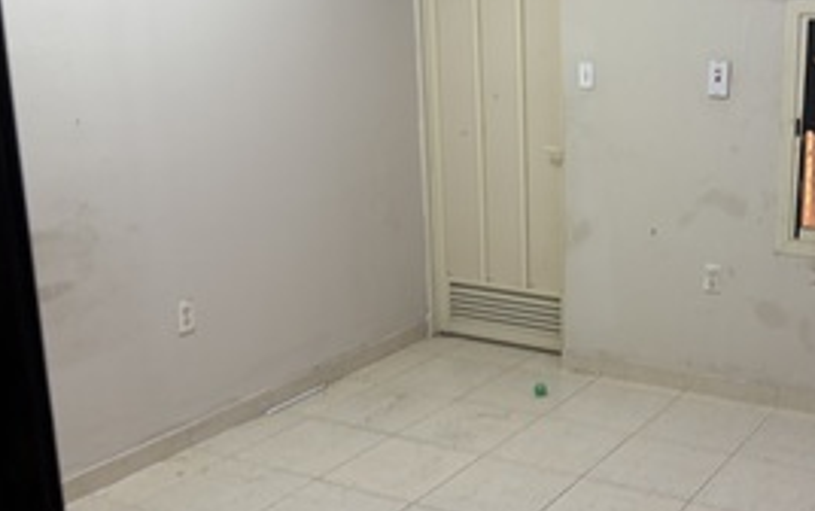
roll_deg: -1.1
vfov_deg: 27.5
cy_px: 227
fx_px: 1045
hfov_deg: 40.7
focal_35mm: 47
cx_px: 661
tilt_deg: -12.8
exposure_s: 1/60
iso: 160
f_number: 1.6
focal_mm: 5.96
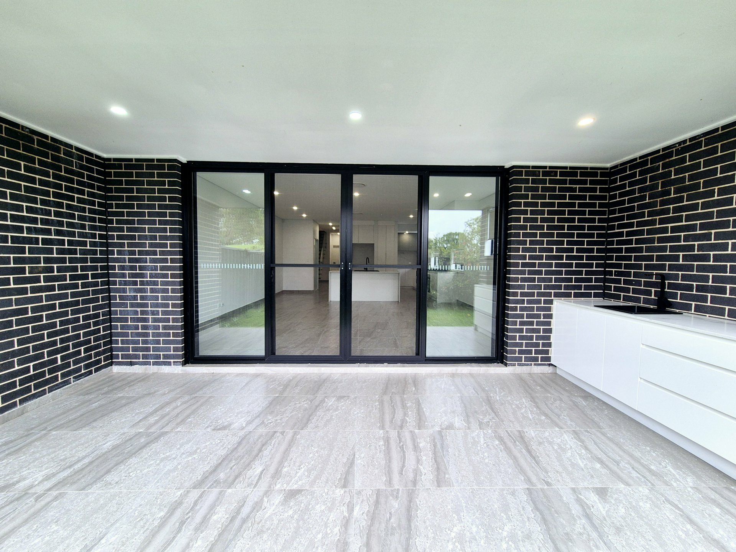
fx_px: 276
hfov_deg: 106.2
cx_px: 368
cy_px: 276
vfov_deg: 89.9
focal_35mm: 13
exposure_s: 1/169
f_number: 2.2
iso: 50
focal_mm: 2.2
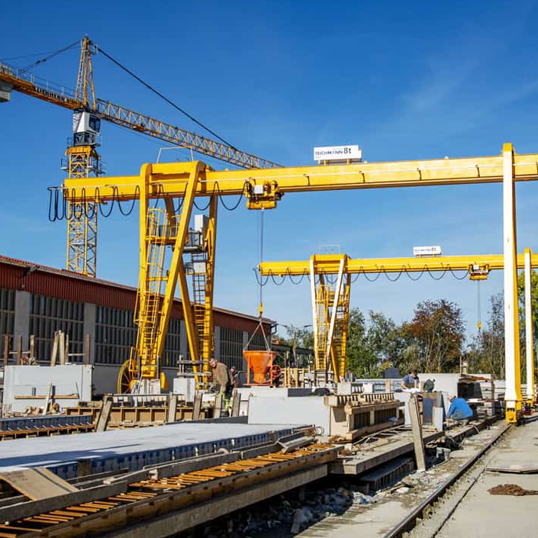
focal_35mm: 55
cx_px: 333
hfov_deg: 31.0
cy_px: 282
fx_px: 967
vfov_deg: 31.1
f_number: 5.6
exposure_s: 1/250
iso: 80
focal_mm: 38
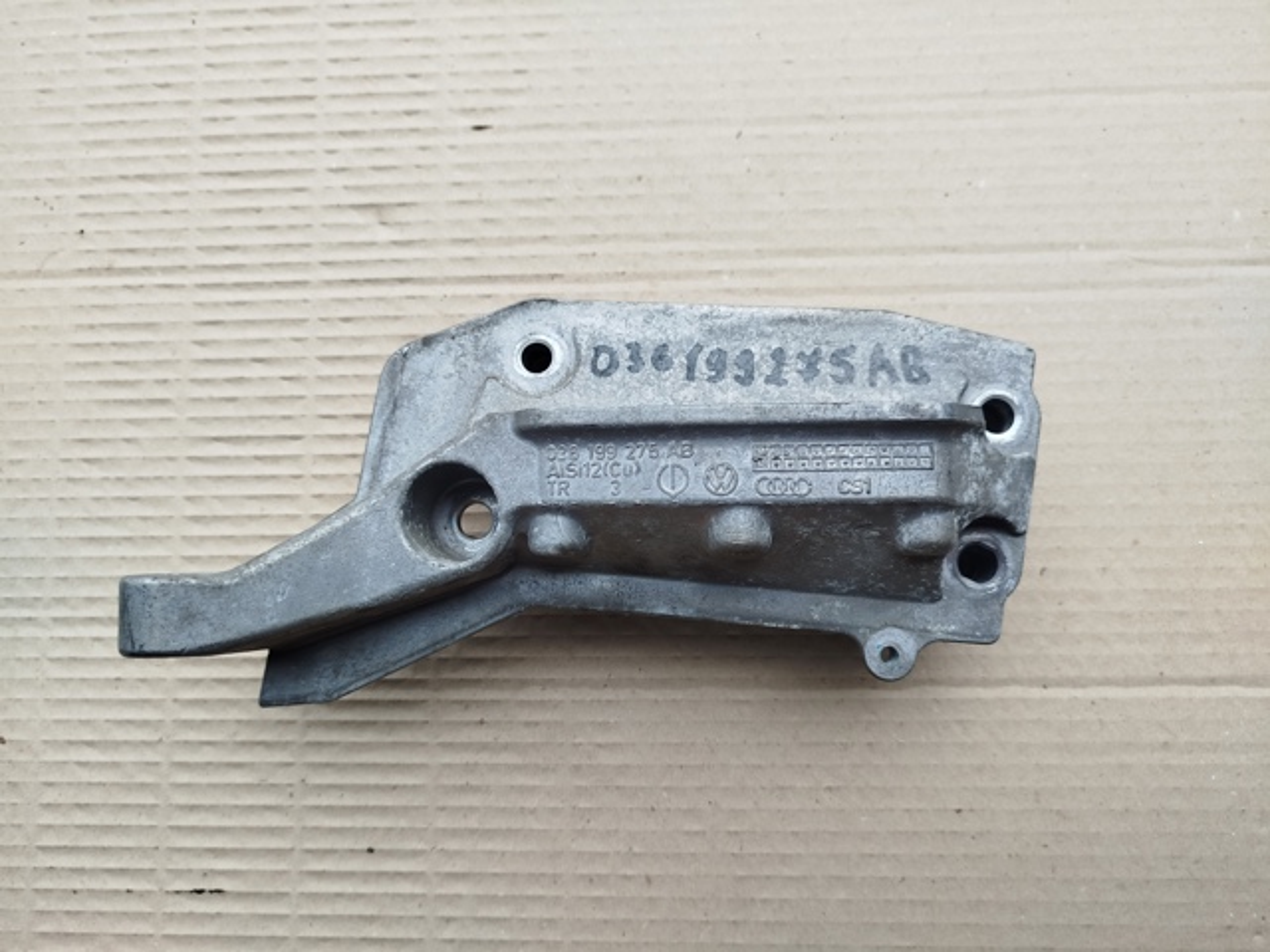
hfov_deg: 71.6
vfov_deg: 56.8
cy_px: 476
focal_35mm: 24
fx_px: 881
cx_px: 635
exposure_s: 1/104
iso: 50
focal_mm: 5.31
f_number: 1.7
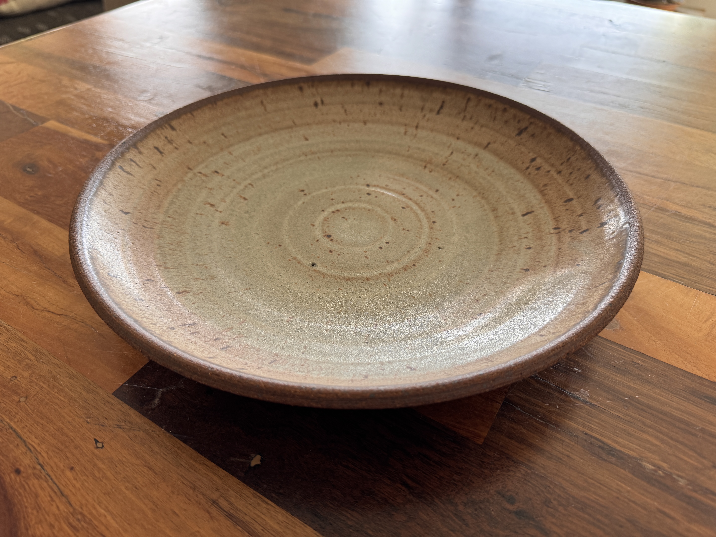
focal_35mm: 24
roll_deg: +1.8
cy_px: 268
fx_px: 496
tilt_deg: -41.9
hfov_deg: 71.6
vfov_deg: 56.8
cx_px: 358
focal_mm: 6.76
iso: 160
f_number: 1.78
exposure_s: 1/120
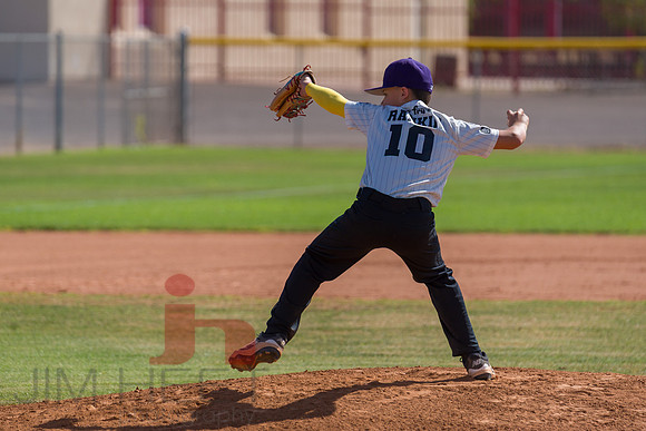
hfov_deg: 5.6
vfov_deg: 3.7
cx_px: 297
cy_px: 234
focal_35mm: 369
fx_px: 6631
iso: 500
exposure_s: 1/2000
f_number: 6.3
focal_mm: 340
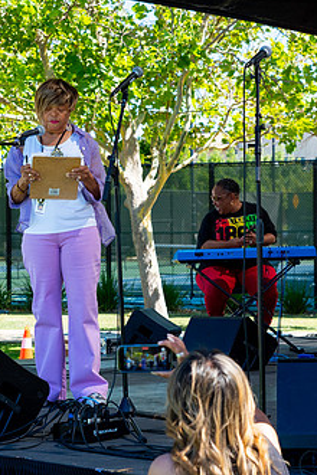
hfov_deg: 11.1
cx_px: 75
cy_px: 224
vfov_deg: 16.7
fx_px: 1624
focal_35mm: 123
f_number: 5.6
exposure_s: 1/640
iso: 320
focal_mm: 70
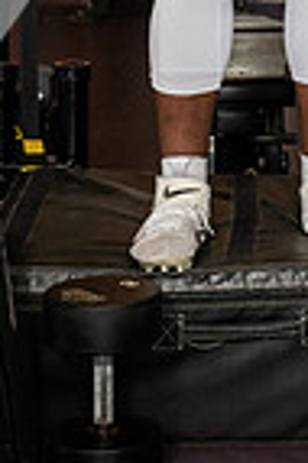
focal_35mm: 173
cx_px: 276
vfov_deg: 11.4
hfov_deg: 7.9
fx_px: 2225
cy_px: -253
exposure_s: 1/250
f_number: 7.1
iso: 800
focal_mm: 55
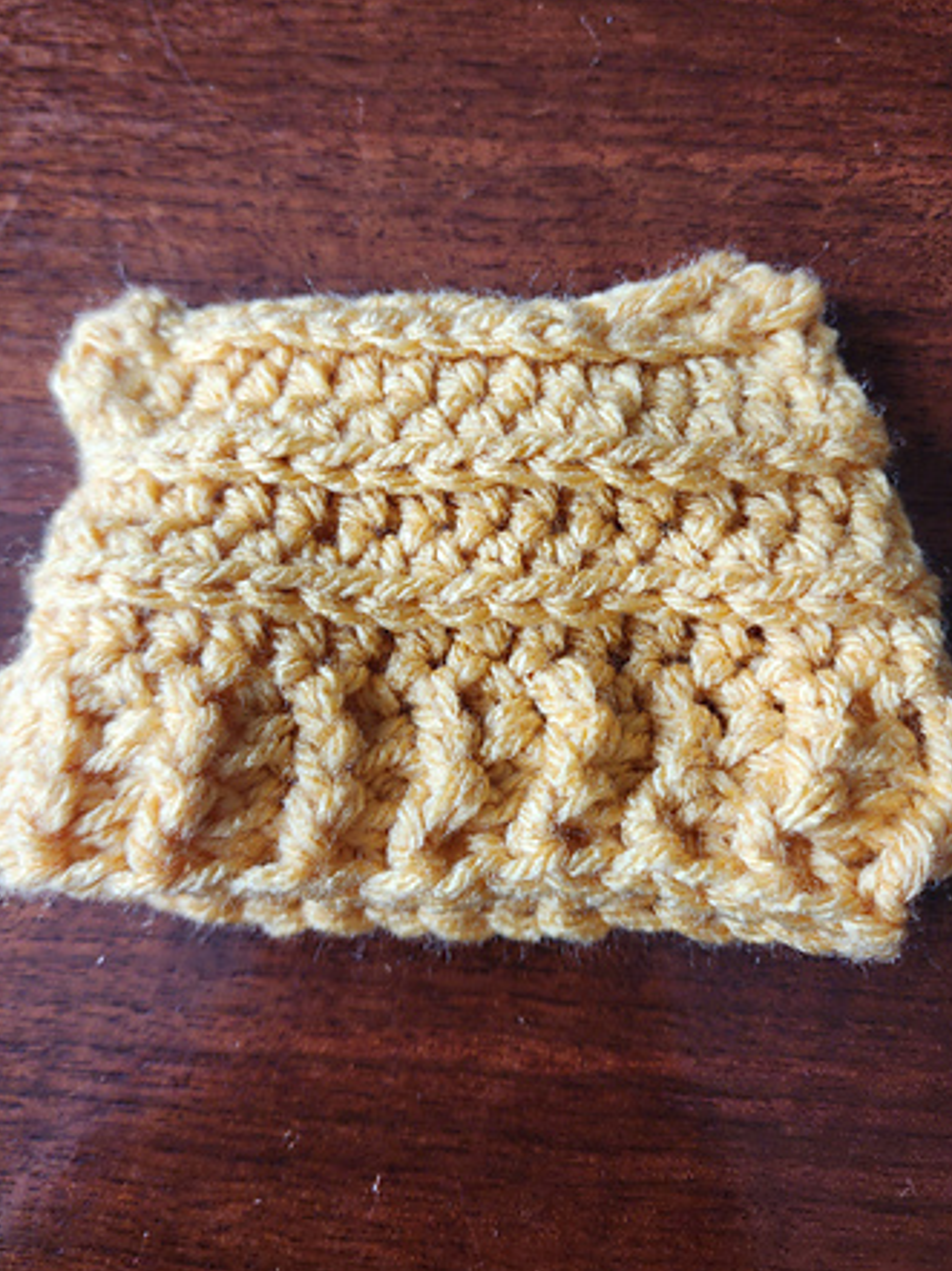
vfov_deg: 67.1
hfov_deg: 53.0
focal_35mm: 26
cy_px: 561
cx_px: 472
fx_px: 954
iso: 250
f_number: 1.8
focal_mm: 6.4
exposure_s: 1/120
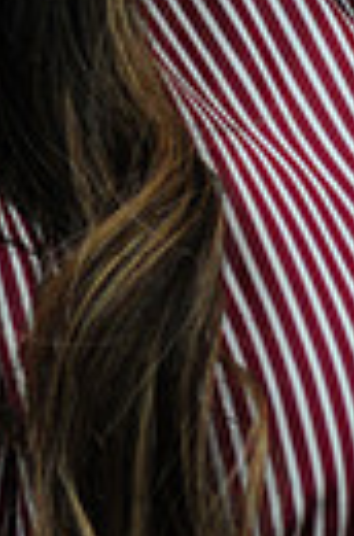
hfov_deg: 1.9
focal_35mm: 737
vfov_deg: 2.8
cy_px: -651
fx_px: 10928
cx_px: 241
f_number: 4.2
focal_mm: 110
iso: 640
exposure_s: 1/125
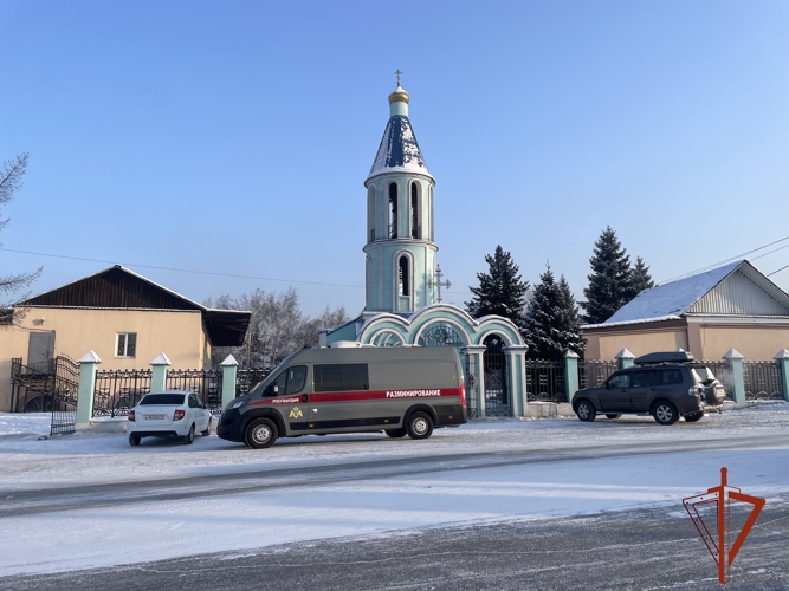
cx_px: 394
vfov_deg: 53.0
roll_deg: +0.0
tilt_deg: +8.1
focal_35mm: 26
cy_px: 296
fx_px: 593
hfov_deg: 67.3
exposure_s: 1/1642
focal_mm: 4.2
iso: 32
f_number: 1.6
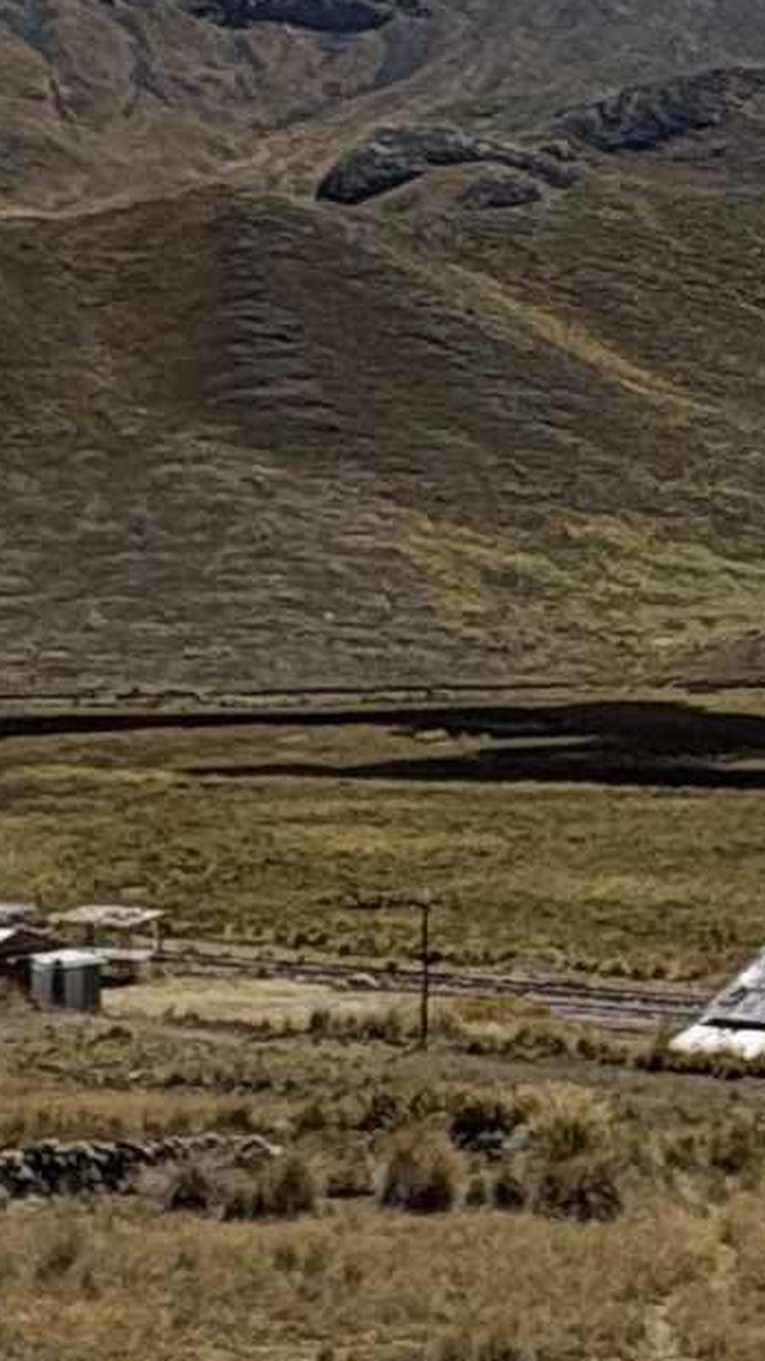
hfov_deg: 11.8
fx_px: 3573
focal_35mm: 99
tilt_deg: +6.4
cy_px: 219
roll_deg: +0.5
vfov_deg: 21.2
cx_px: 1041
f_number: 2.2
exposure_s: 1/3247
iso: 50
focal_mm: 2.22
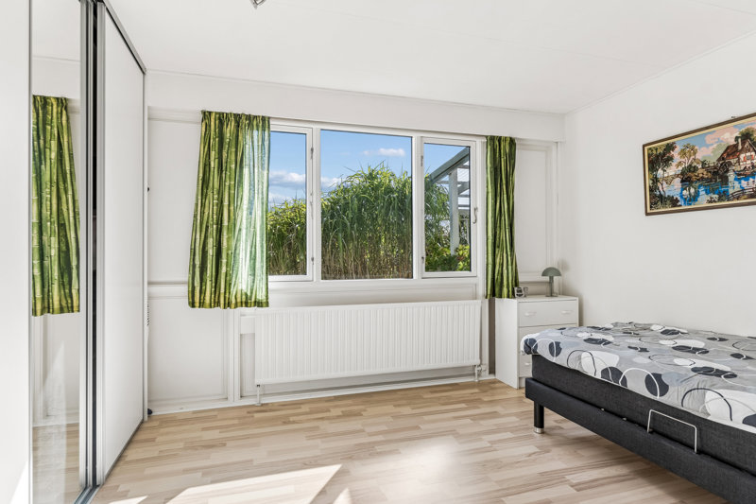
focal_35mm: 21
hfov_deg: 81.2
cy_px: 252
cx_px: 378
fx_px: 441
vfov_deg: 59.5
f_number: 8
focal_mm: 14
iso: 200
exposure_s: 1/30
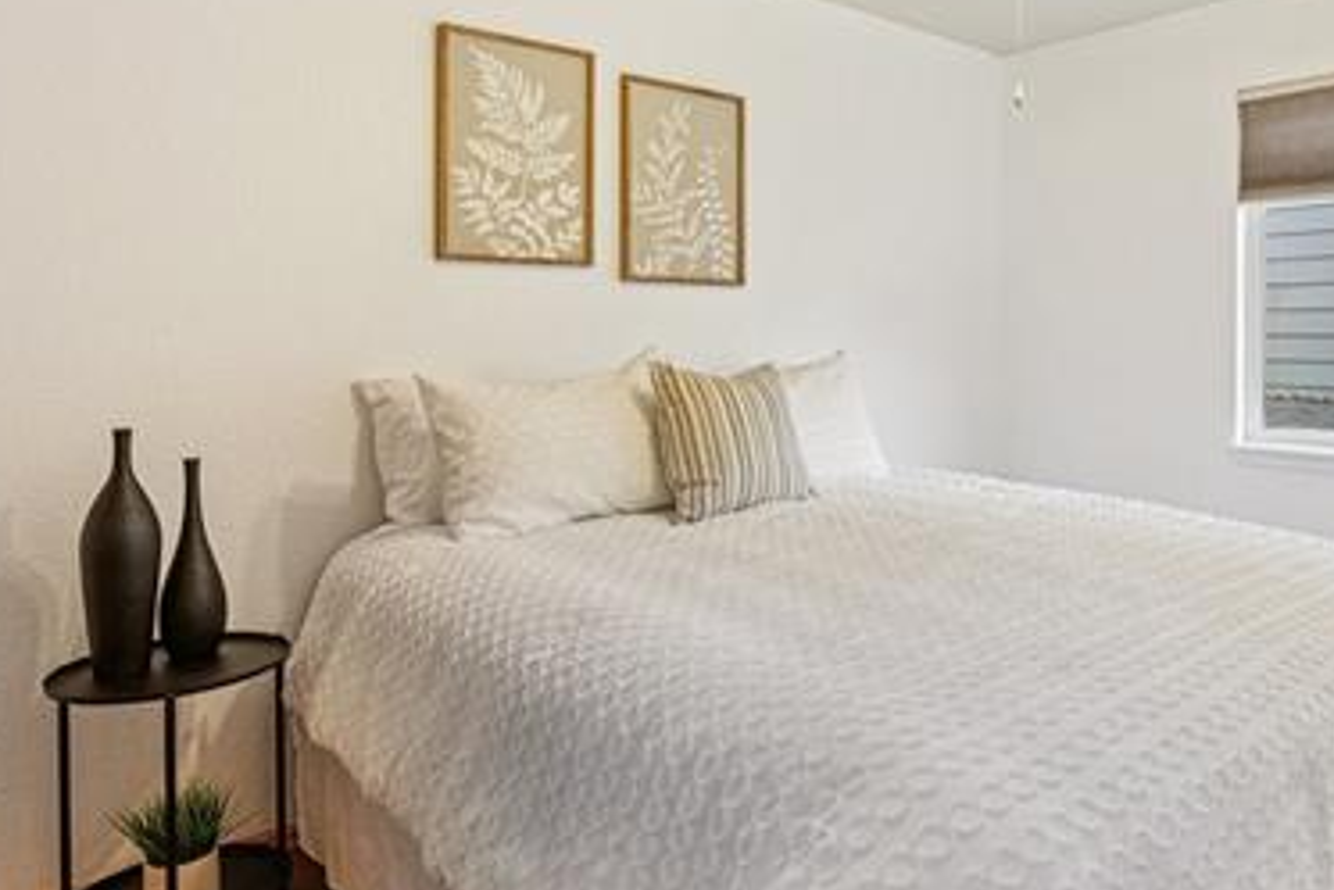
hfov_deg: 69.5
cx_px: 980
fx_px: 890
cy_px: 368
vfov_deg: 52.9
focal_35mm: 24
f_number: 8
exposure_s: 1/30
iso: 320
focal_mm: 14
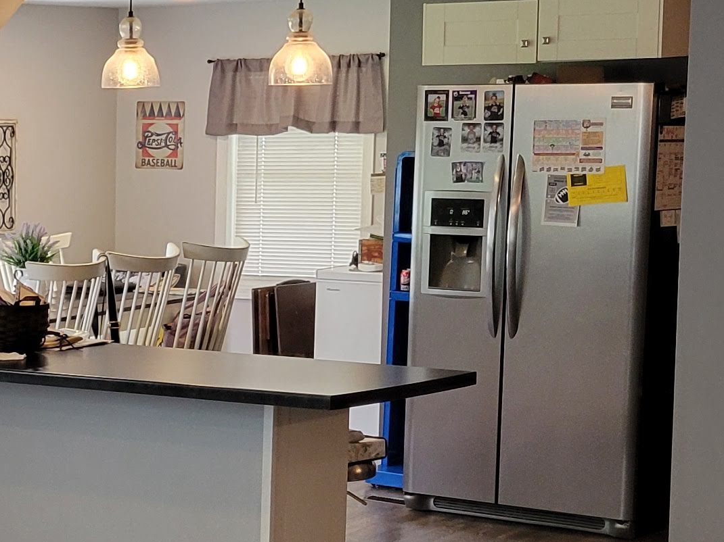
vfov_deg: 15.1
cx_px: -293
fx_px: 2049
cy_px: 361
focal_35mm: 98
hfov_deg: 18.3
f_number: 1.8
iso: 160
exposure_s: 1/120
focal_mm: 5.4
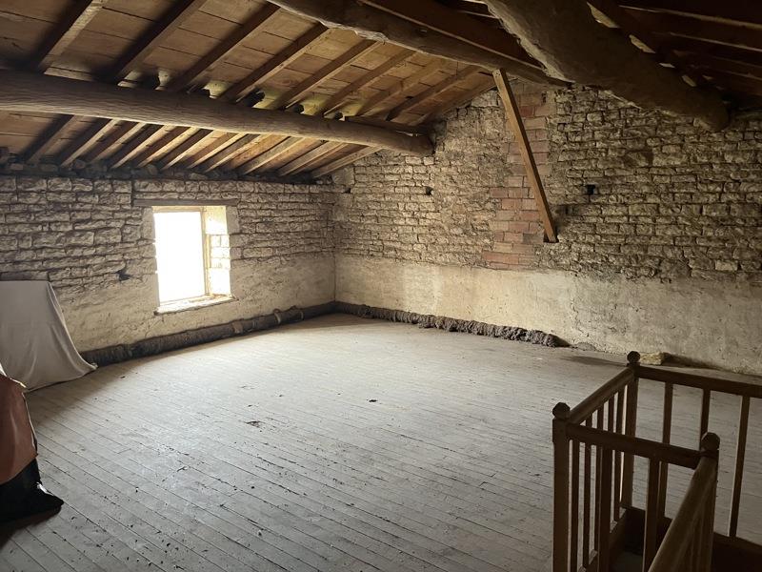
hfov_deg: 67.3
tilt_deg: -9.2
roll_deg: +0.8
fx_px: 572
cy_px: 286
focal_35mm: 26
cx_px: 381
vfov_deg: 53.1
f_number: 1.6
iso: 500
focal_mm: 5.1
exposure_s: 1/50
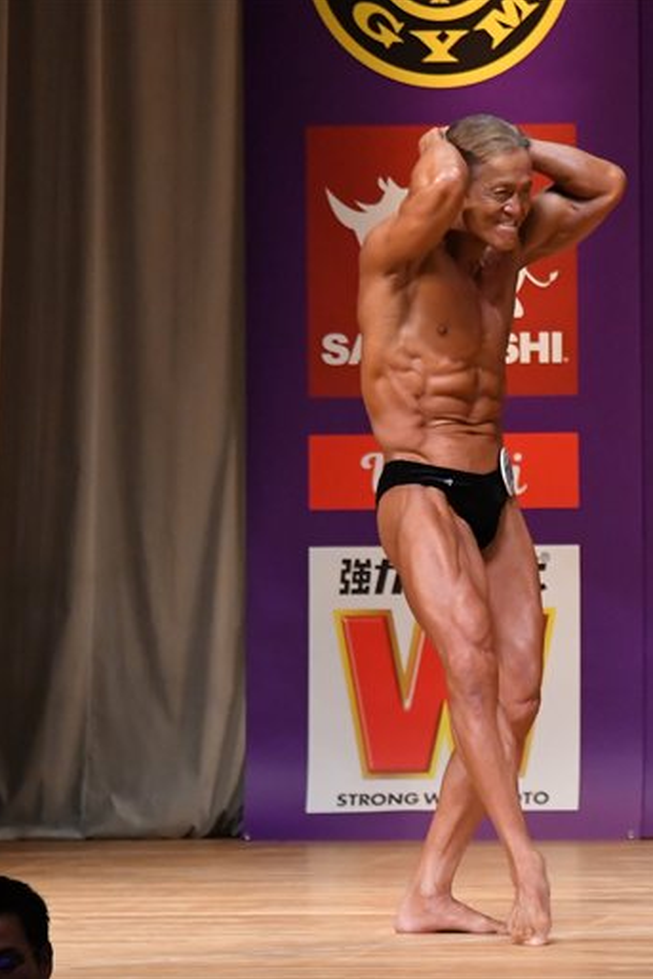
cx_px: 671
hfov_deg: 3.4
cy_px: 490
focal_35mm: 407
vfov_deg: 5.1
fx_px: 11065
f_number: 5.6
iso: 5000
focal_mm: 180
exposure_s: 1/400
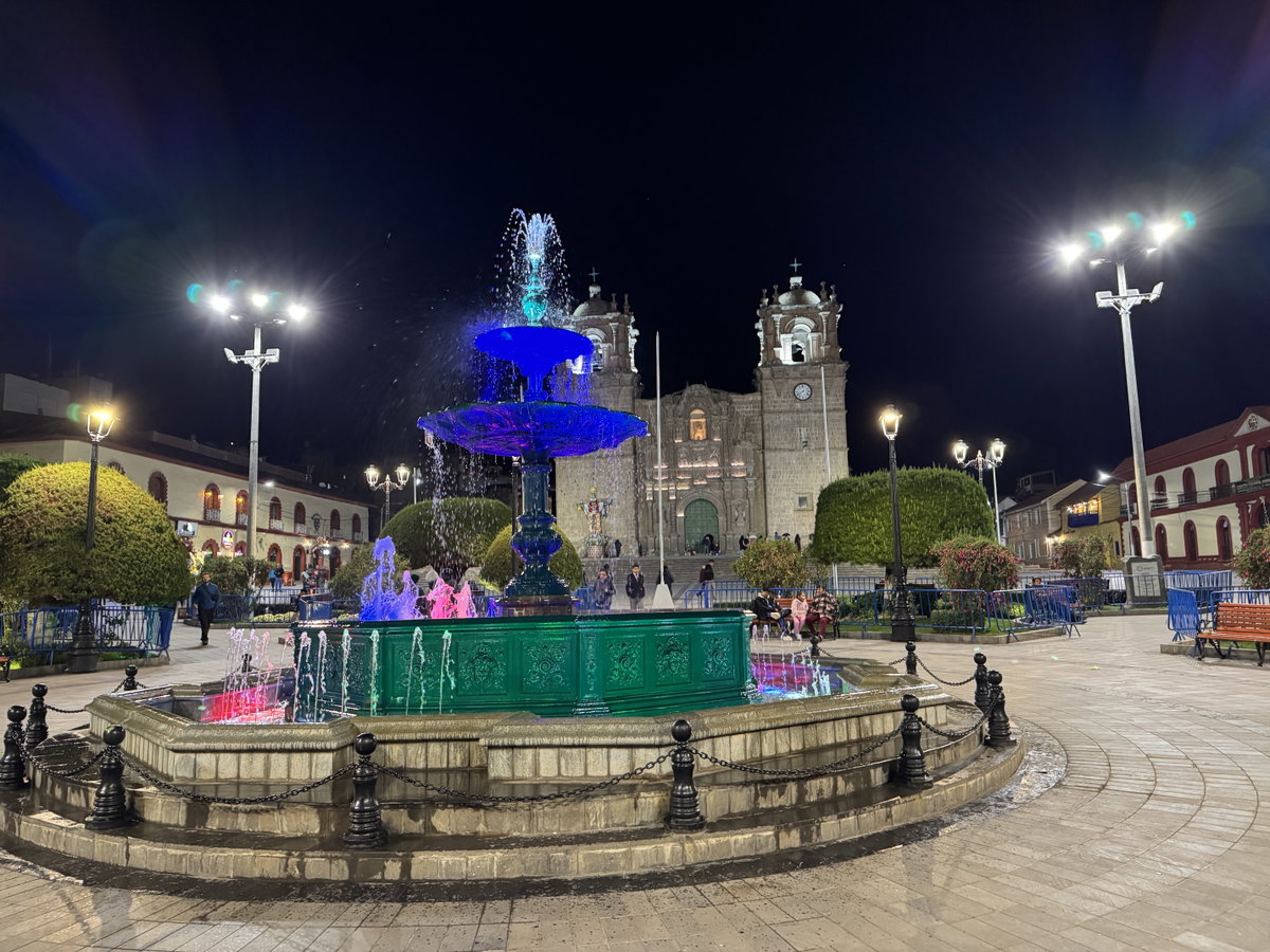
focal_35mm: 24
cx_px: 635
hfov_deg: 71.6
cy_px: 476
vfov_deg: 56.8
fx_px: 881
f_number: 1.78
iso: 800
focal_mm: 6.76
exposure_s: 1/46
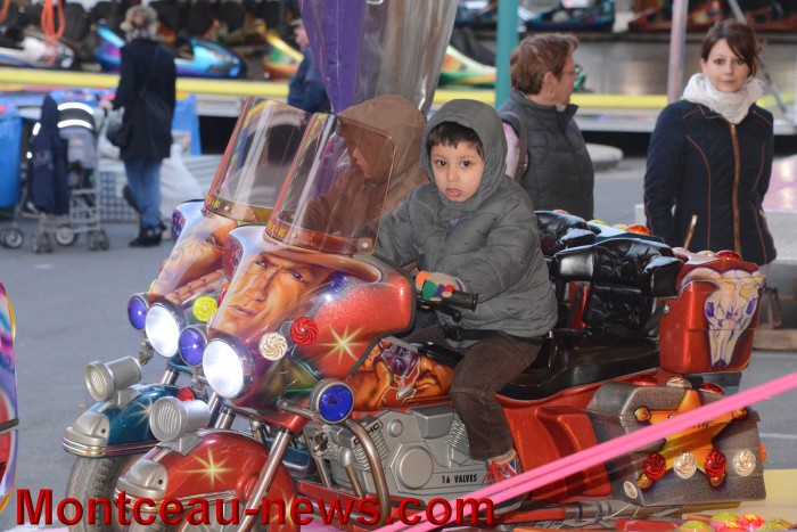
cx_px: 398
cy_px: 266
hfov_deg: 14.2
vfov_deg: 9.5
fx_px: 3211
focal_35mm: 145
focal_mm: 145
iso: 6400
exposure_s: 1/160
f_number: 8
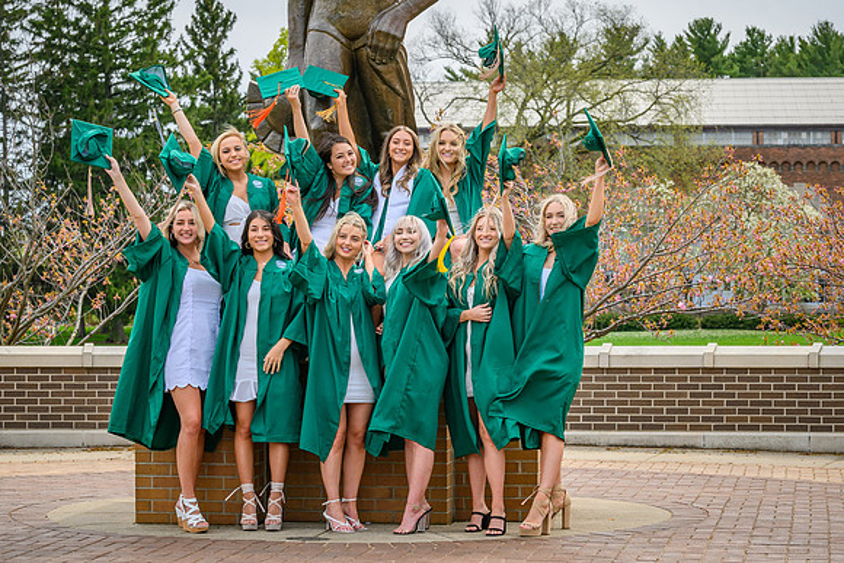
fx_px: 2343
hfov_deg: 20.4
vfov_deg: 13.7
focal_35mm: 100
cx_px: 467
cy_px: 254
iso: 400
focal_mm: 90
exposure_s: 1/500
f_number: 8
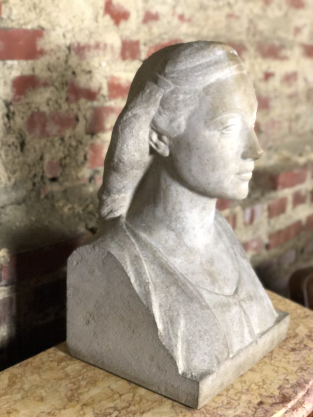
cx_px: 156
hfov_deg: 28.0
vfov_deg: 36.8
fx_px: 627
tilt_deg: -13.7
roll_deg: -3.3
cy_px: 208
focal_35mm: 52
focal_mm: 6
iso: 160
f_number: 2.4
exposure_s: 1/25
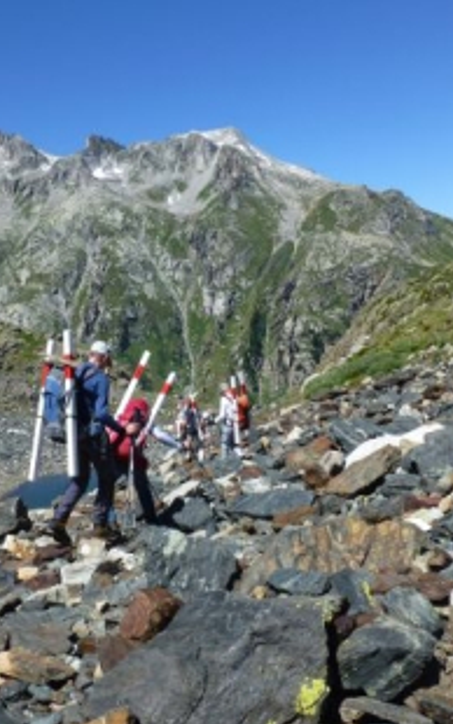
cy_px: 369
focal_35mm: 35
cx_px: 148
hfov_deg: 35.9
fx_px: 691
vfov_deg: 55.3
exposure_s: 1/800
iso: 100
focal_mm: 4.3
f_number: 4
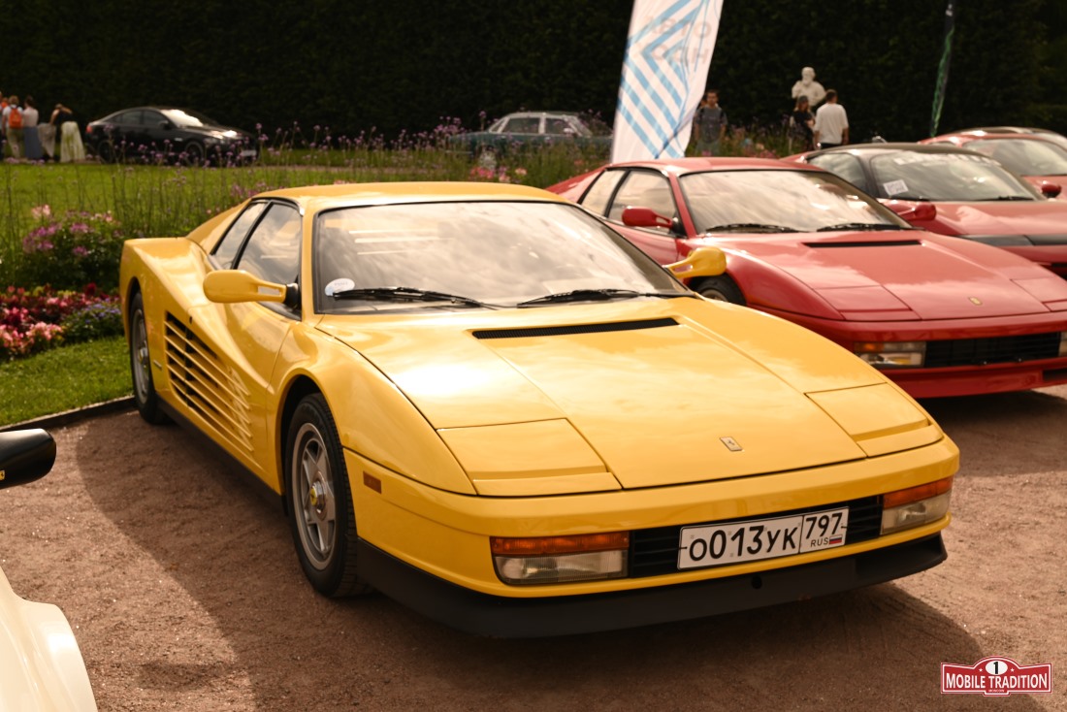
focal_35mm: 44
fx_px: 1304
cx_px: 534
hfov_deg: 44.5
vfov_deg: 30.5
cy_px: 356
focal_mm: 44
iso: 100
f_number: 8
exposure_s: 1/250
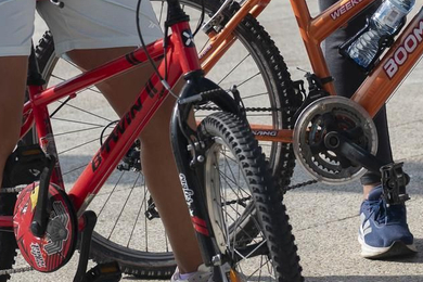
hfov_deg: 10.0
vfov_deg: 6.6
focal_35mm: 205
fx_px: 2409
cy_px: -165
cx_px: 339
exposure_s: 1/800
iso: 100
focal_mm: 50
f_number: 4
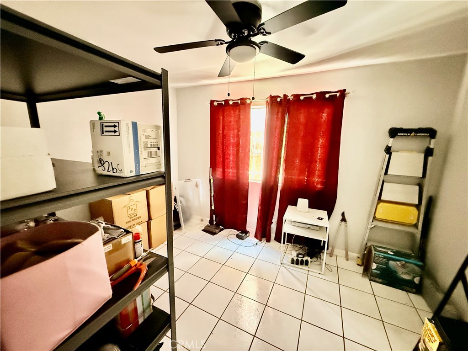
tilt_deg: -10.5
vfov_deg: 85.7
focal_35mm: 14
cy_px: 176
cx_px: 234
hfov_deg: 102.1
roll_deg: -1.8
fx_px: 189
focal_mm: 2.22
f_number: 2.2
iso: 1600
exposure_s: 1/52
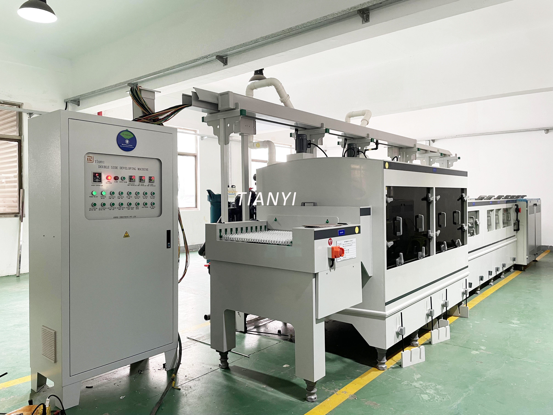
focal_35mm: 26
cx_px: 276
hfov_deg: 67.3
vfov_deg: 53.1
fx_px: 415
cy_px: 208
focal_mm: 4.2
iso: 80
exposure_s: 1/50
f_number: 1.6
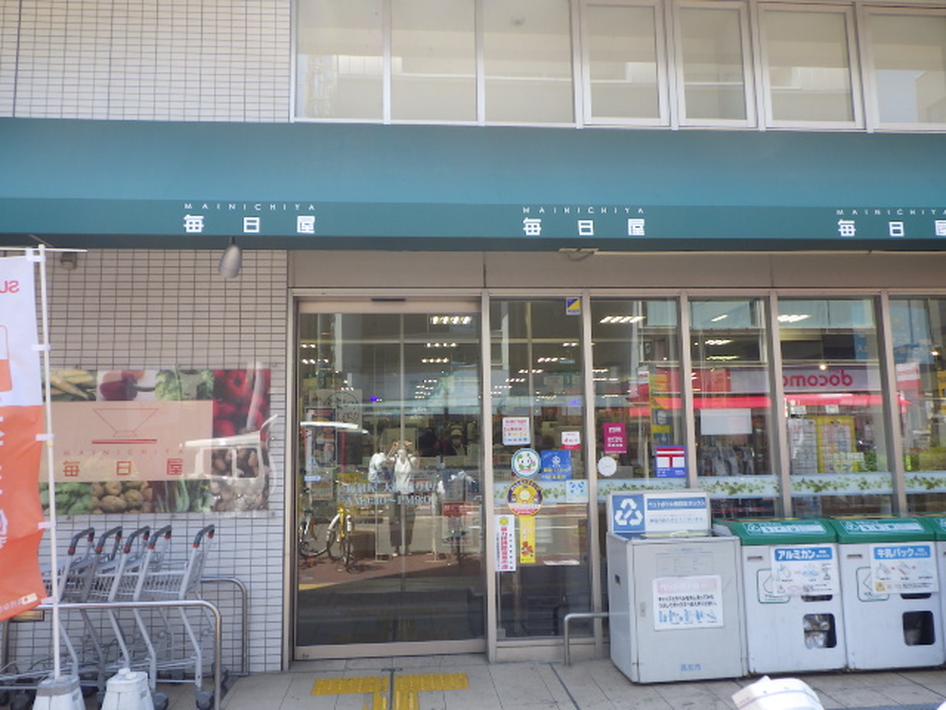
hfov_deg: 63.4
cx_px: 473
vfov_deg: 49.7
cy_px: 355
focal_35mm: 28
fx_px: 765
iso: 125
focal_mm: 5
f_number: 4.2
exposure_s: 1/160
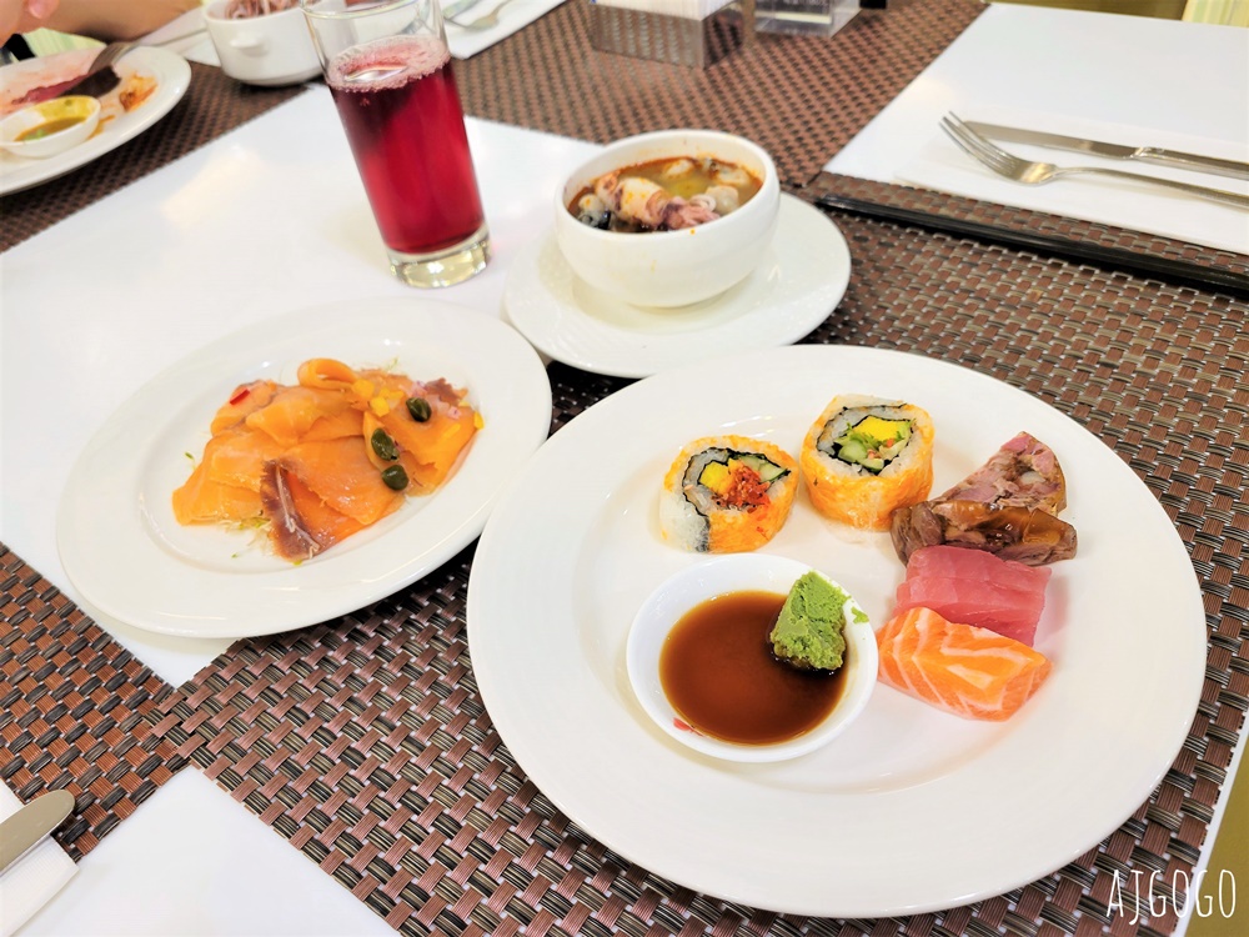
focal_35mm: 26
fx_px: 938
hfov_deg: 67.3
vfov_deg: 53.1
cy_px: 468
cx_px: 624
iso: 200
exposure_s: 1/40
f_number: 1.8
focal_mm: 5.4
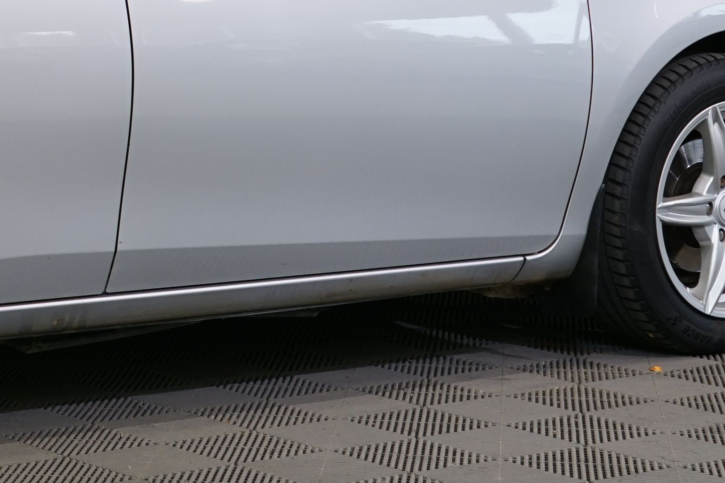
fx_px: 2618
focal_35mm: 130
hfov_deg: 15.3
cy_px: -14
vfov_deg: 10.5
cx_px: -102
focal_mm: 36
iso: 400
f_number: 5.6
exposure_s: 1/30
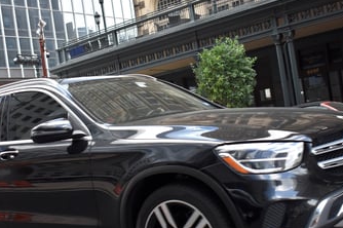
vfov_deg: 24.1
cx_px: 202
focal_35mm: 56
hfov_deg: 35.6
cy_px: 141
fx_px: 533
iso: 800
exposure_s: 1/640
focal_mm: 26
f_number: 4
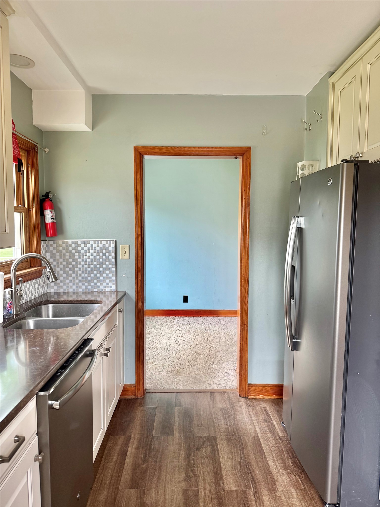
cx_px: 190
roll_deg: -0.2
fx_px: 351
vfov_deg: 71.6
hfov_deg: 56.8
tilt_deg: -3.3
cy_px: 254
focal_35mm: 24
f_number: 1.78
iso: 125
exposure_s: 1/121
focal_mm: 6.76
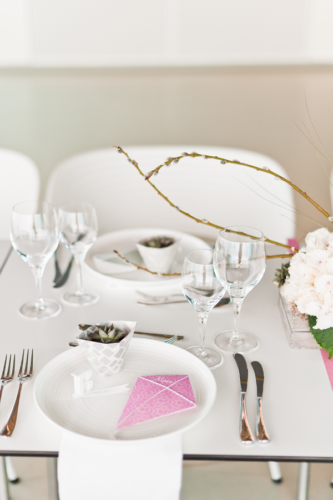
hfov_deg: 27.0
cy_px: 250
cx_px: 166
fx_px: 695
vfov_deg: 39.6
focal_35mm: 50
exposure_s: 1/320
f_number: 2
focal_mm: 50
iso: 200
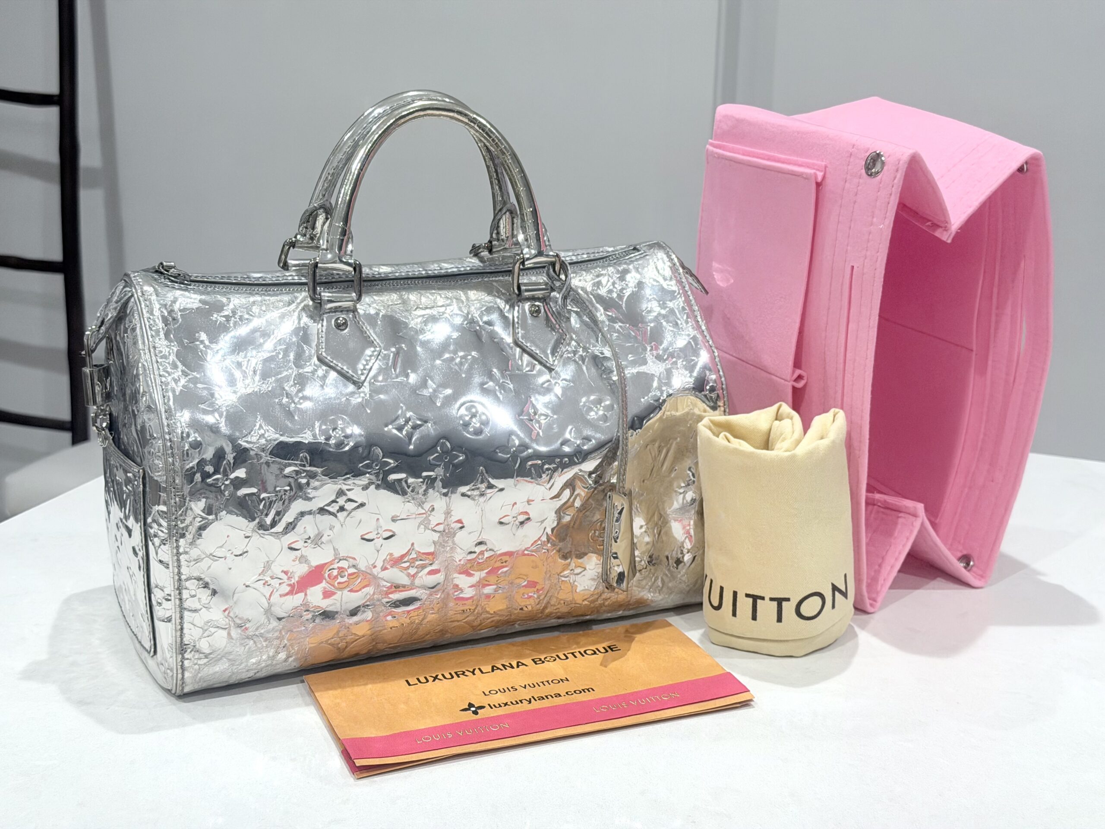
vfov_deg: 30.3
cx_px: 552
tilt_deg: -17.7
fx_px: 1532
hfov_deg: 39.7
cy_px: 414
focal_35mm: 48
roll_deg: -1.3
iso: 160
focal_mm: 6.76
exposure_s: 1/120
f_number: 1.78
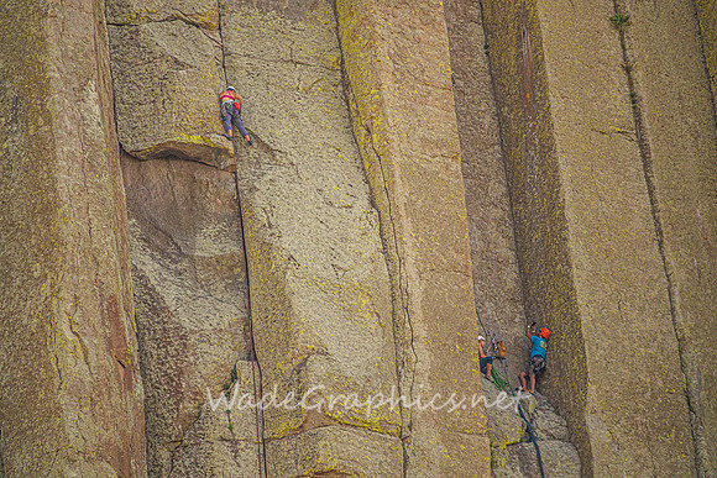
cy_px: 239
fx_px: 11952
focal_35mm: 600
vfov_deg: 2.3
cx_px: 358
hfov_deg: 3.4
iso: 640
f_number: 4
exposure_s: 1/500
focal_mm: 220
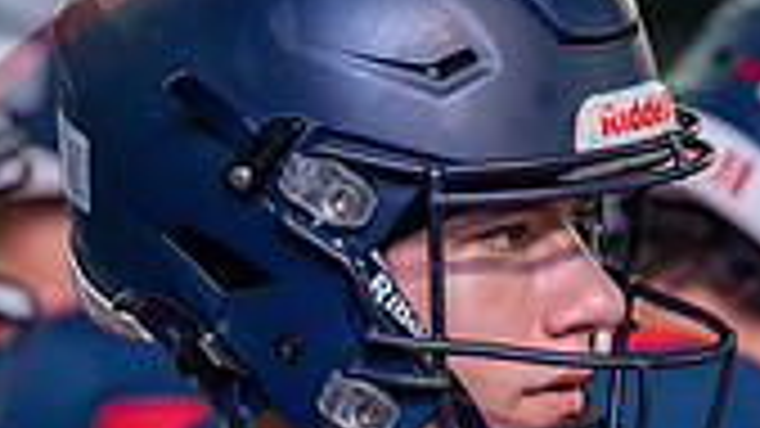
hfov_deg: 5.1
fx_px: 8583
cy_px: 410
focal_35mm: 426
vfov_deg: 2.8
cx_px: 456
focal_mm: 102
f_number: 2.8
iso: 12800
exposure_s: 1/1000
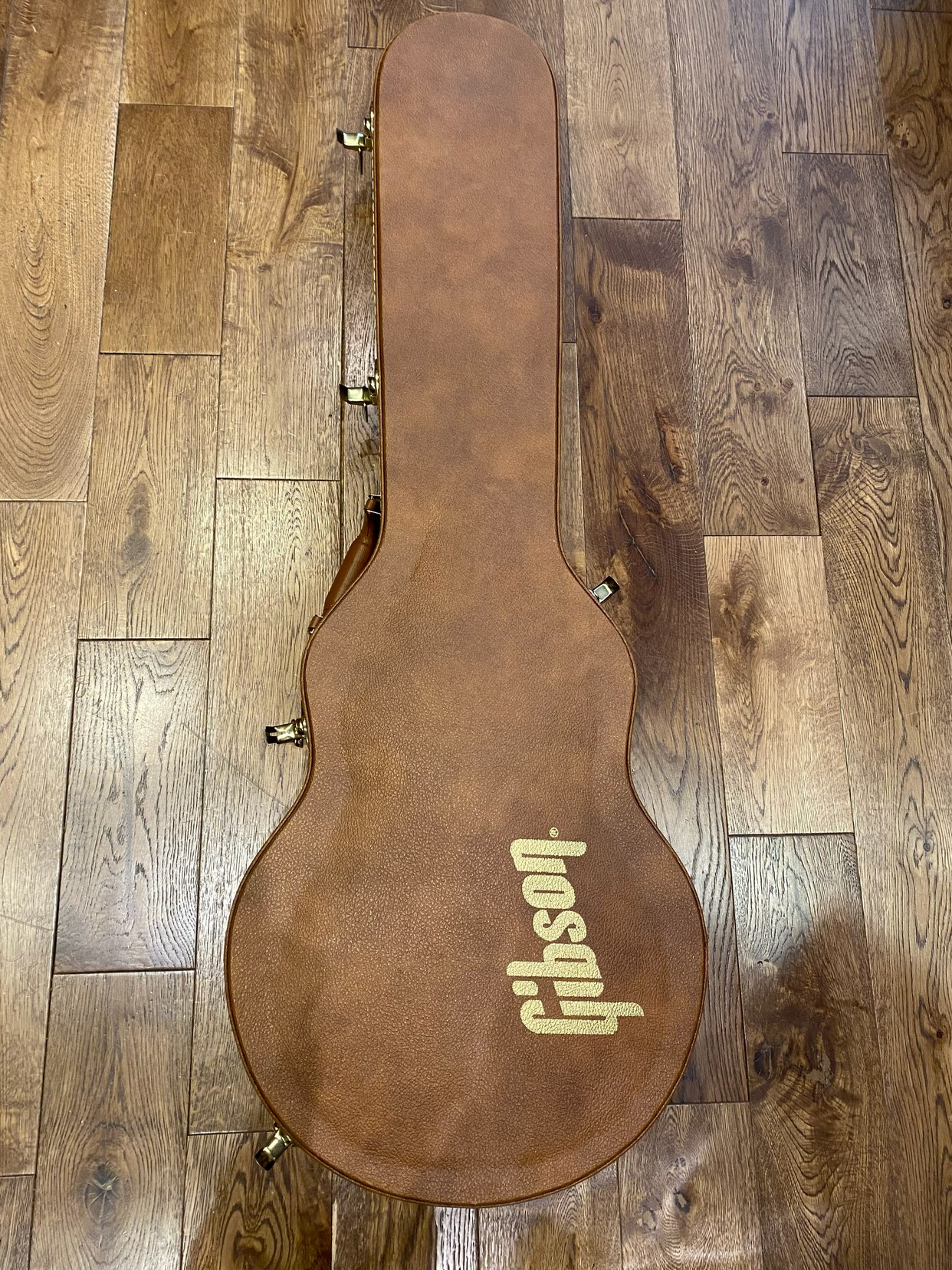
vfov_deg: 65.3
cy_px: 617
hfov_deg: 51.4
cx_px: 465
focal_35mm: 27
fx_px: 990
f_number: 1.8
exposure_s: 1/60
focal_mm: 4.25
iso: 250
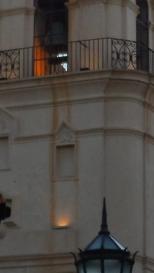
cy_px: -35
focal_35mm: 222
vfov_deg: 9.6
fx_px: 1612
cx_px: -76
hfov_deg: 5.4
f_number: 4
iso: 80
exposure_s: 1/750
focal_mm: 8.7
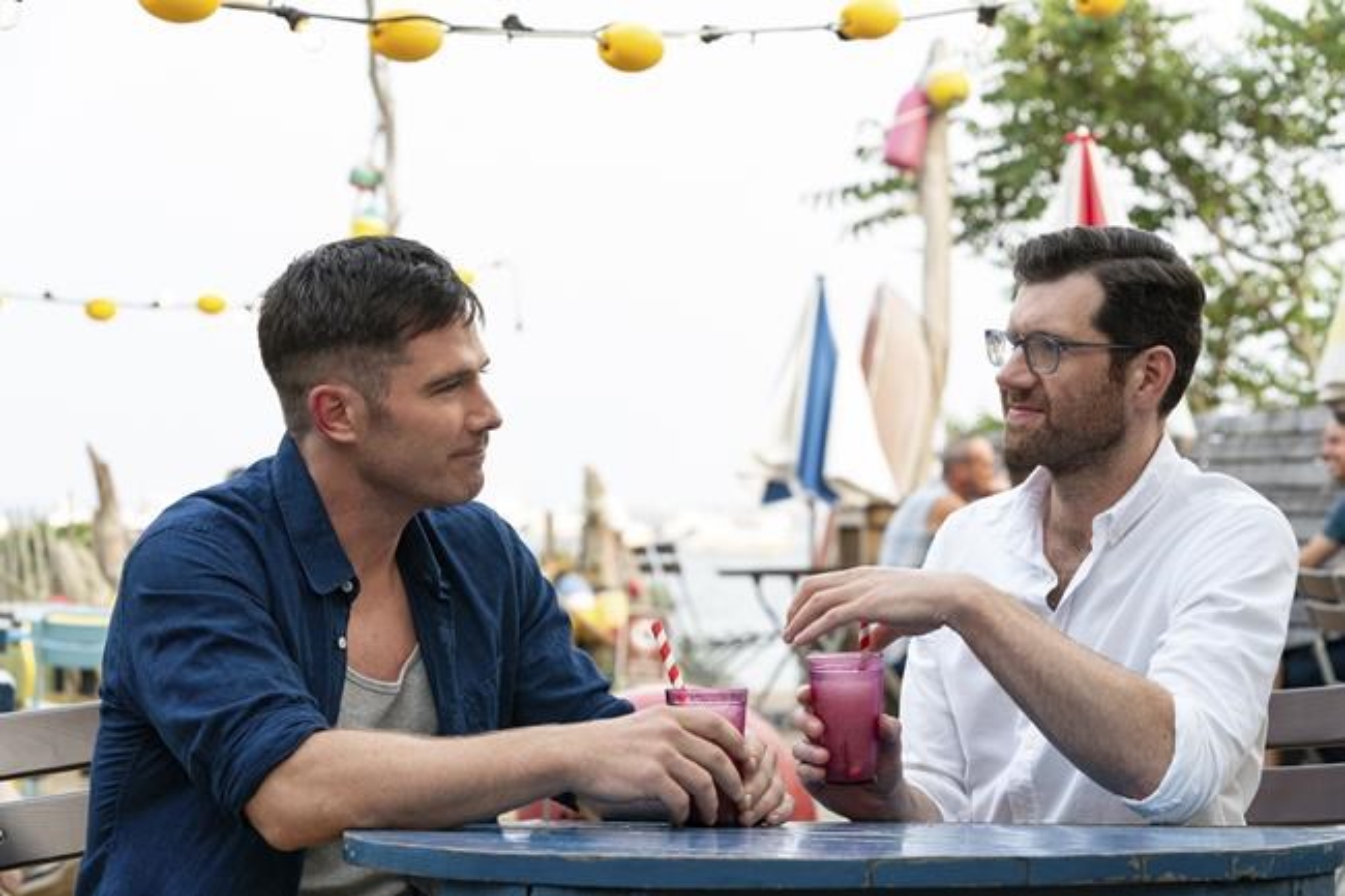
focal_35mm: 94
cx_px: 672
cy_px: 448
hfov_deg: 21.7
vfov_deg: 14.5
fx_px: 3511
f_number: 7.1
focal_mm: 94
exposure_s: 1/125
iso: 2000
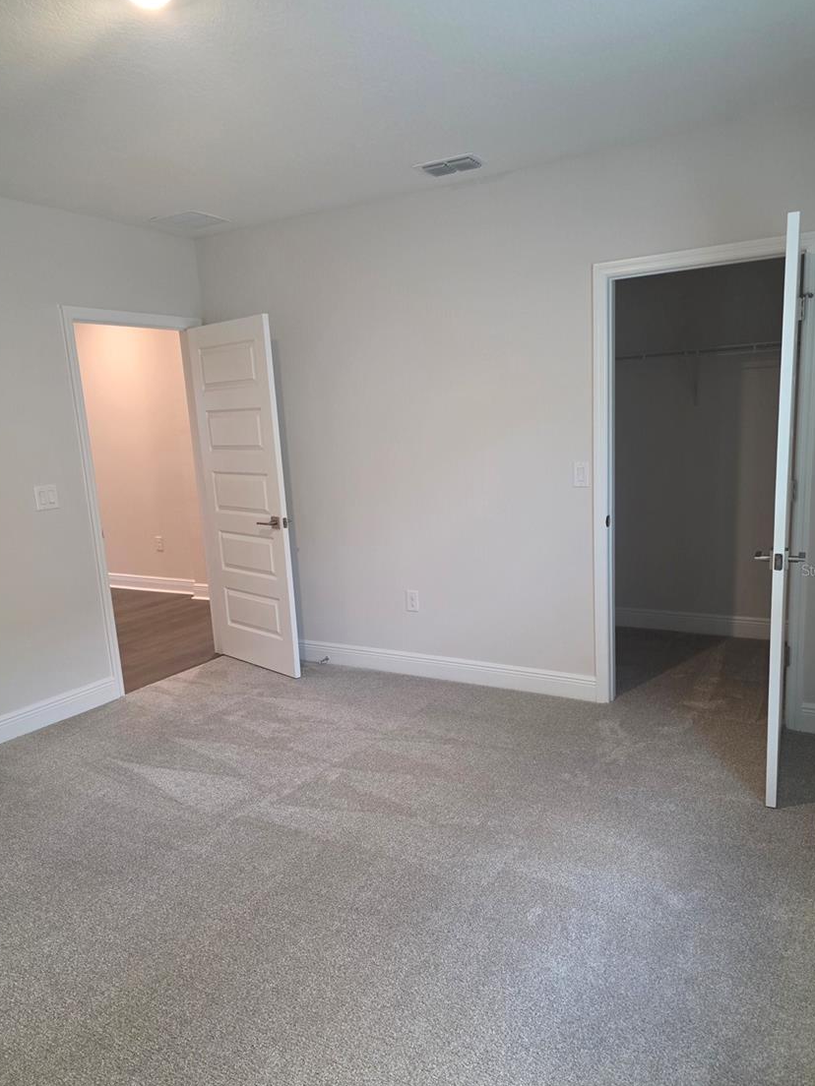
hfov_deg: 54.9
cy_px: 570
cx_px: 428
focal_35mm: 25
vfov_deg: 69.3
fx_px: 785
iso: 500
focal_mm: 6.3
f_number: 1.7
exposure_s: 1/120
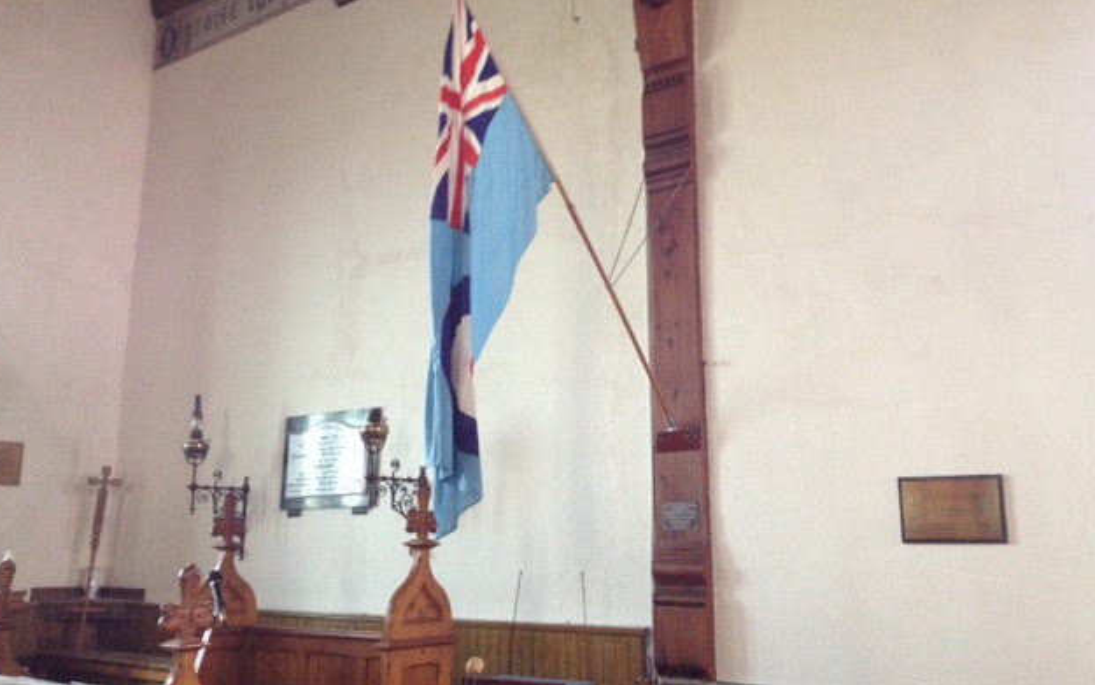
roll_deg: -2.3
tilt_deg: +13.2
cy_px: 294
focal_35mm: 38
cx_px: 548
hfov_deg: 51.5
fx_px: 1134
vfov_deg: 33.6
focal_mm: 4.28
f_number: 2.4
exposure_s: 1/20
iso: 320
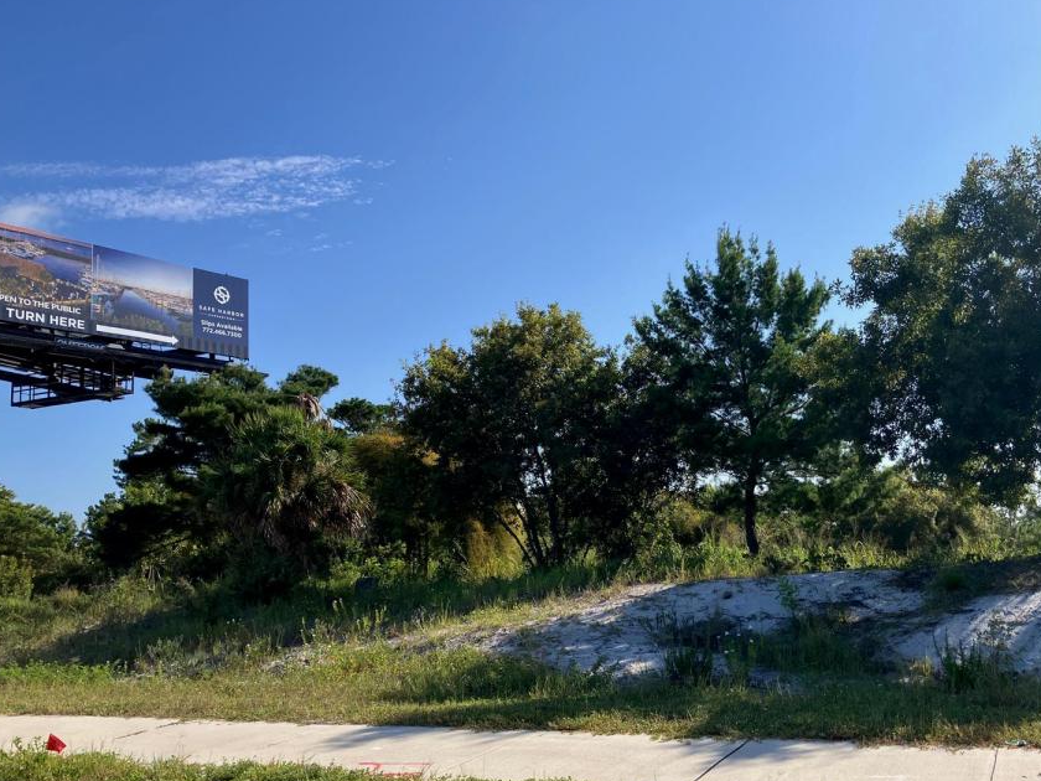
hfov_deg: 56.7
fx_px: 962
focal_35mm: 32
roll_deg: +2.1
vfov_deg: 44.1
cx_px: 561
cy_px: 428
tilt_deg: +10.0
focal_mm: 3.99
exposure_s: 1/2315
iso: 32
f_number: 1.8
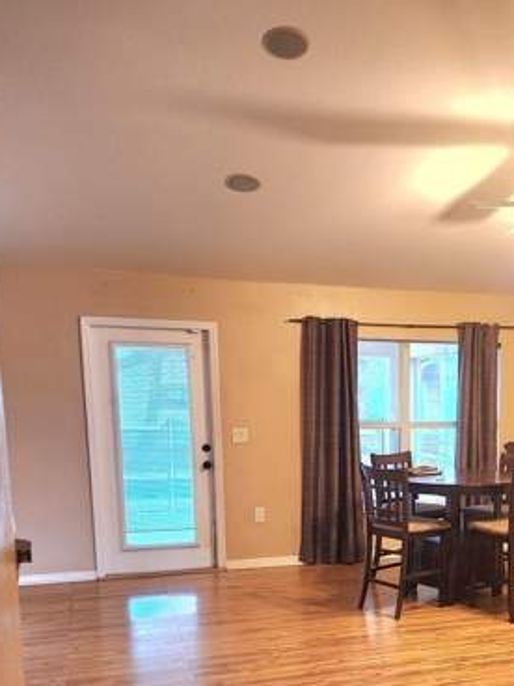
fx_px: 792
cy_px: 537
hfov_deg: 34.7
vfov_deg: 44.8
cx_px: 421
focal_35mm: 40
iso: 250
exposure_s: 1/120
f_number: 1.8
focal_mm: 5.4
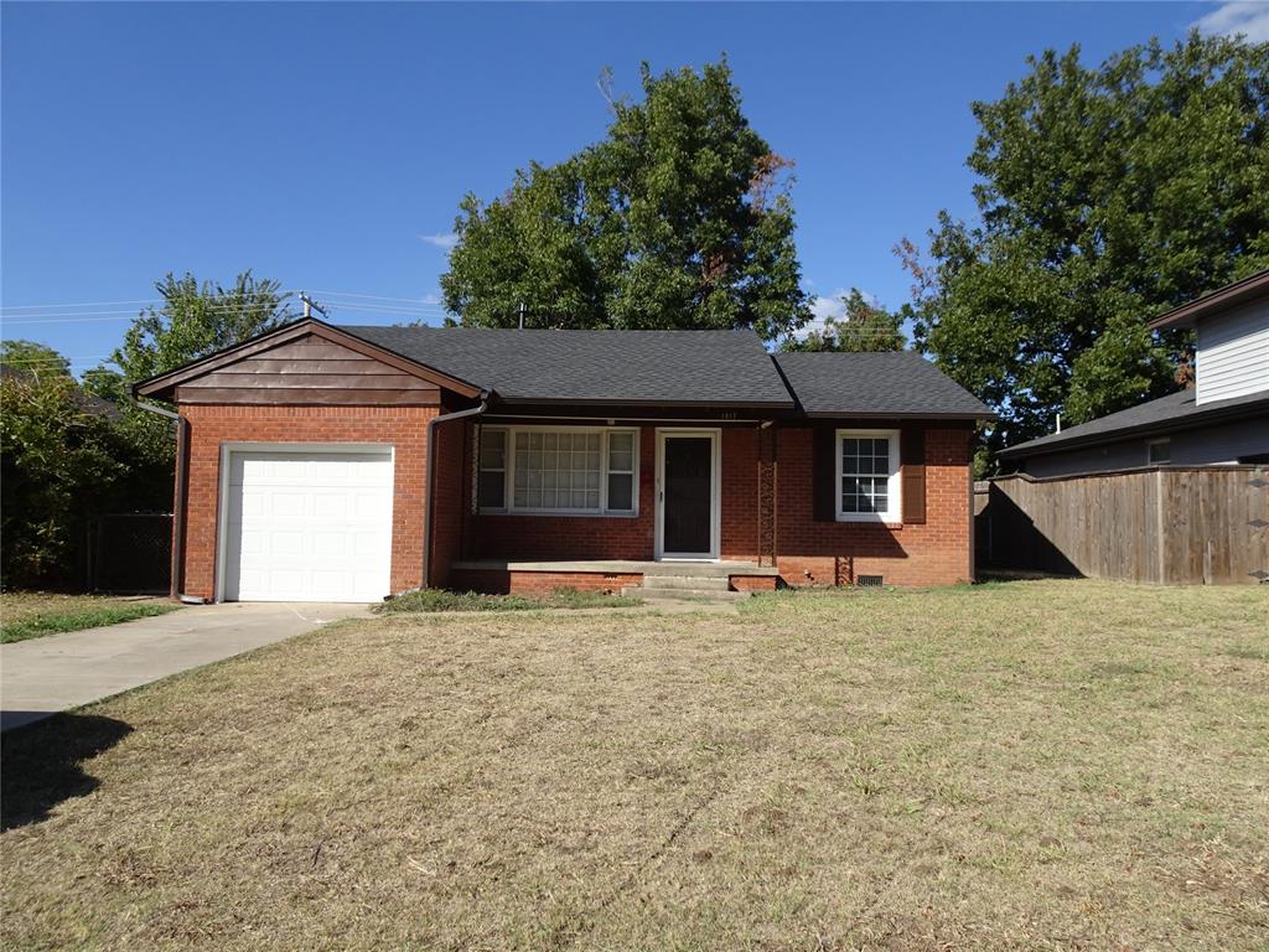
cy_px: 476
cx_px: 634
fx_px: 880
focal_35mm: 24
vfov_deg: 56.8
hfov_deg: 71.6
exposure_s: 1/1000
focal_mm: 4.1
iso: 80
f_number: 3.5
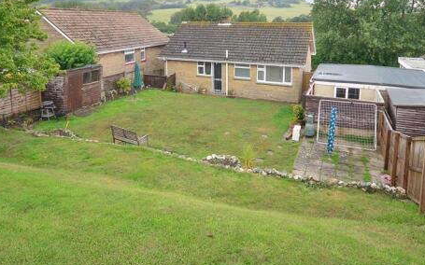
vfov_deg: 54.1
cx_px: 234
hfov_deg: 79.4
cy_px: 91
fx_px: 255
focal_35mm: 22
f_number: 5
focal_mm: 10
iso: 200
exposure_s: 1/50
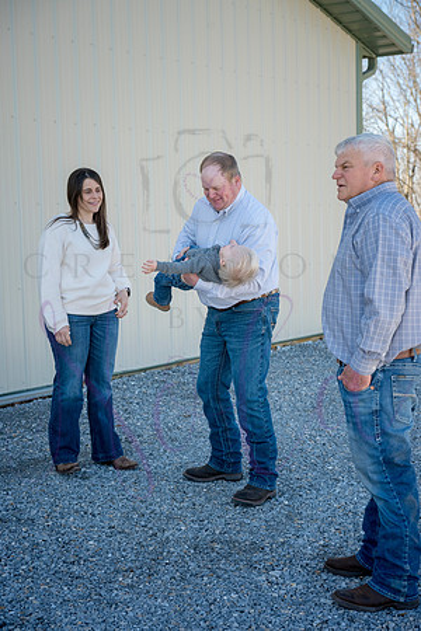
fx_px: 1035
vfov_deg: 33.9
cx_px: 210
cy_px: 316
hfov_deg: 23.0
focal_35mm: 59
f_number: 5
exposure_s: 1/640
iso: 400
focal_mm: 59
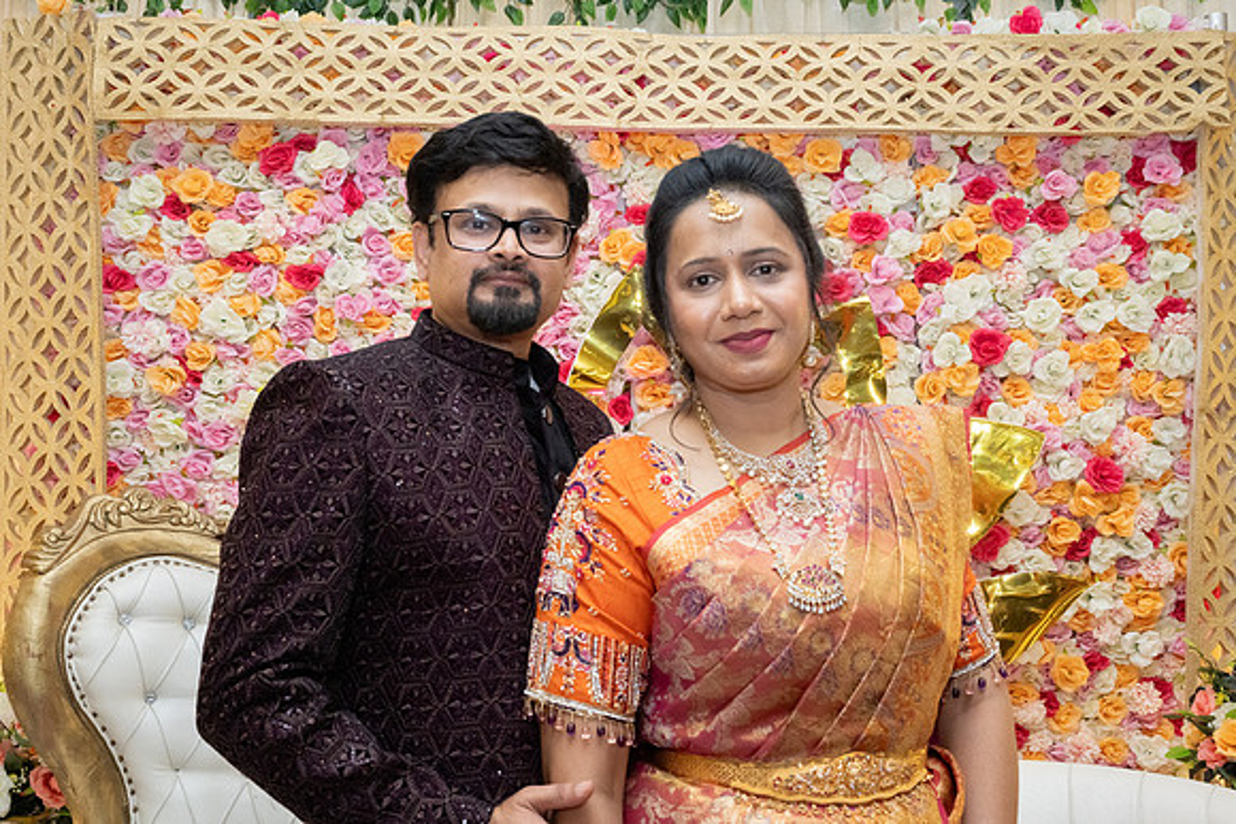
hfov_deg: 48.2
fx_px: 1380
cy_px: 412
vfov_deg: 33.3
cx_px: 618
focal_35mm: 40
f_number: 11
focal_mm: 40
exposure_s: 1/160
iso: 1250
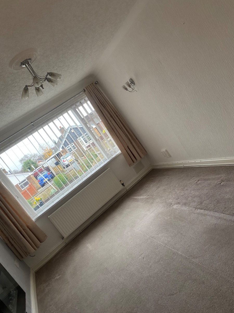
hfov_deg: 53.1
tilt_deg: -7.8
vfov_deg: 67.3
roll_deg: +34.9
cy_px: 156
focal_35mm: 26
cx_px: 117
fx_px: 234
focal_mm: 4.25
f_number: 1.8
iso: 125
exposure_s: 1/50
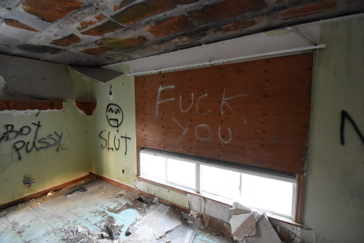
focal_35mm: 15
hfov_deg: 100.4
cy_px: 122
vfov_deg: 77.3
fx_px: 152
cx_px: 182
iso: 7200
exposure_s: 1/160
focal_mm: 10
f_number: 5.6
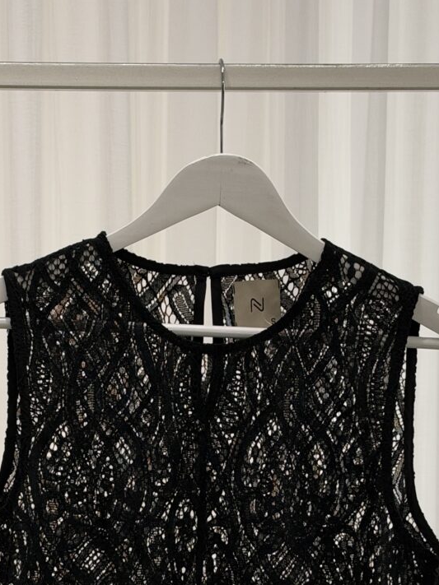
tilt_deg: -6.4
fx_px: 1827
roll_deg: -0.5
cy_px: 484
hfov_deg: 13.7
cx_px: 200
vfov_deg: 18.0
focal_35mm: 108
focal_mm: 6.93
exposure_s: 1/138
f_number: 1.8
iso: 50
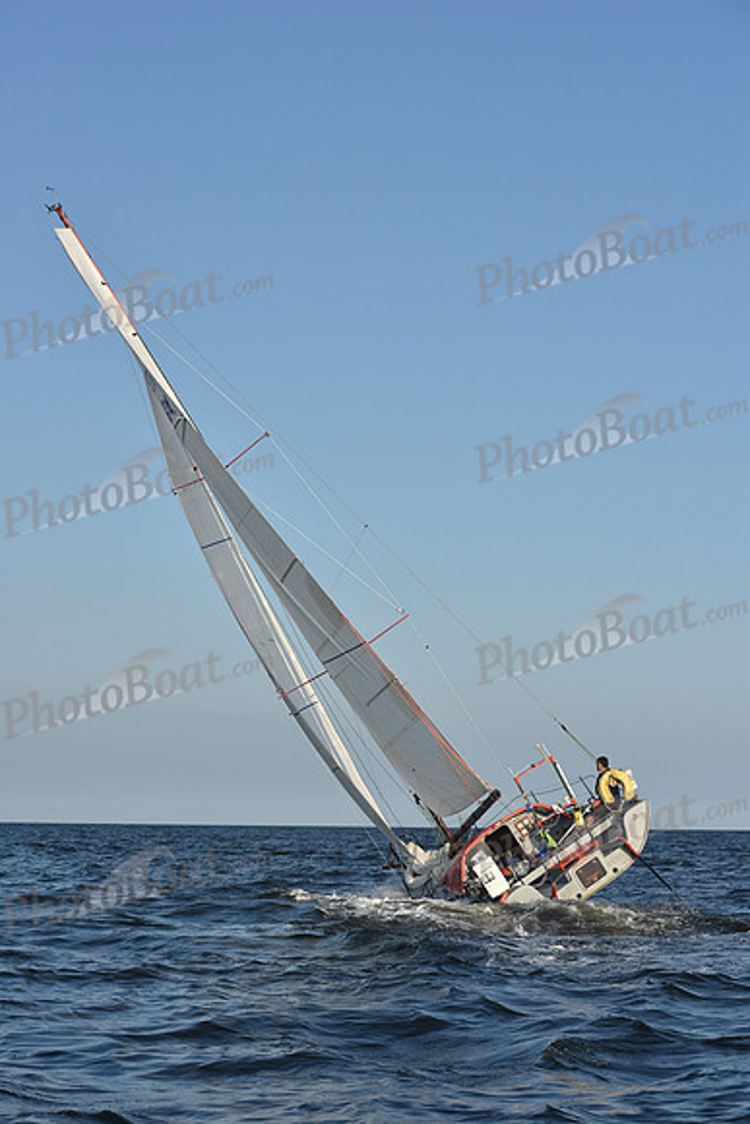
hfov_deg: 19.5
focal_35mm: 70
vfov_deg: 28.8
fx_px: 2186
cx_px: 375
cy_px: 562
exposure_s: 1/1000
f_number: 9
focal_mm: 70
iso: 320
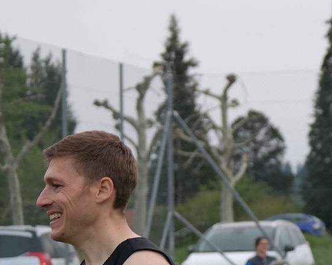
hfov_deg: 9.3
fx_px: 2044
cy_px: 250
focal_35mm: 208
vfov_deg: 7.4
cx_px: 232
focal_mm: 50
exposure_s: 1/160
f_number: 4
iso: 200
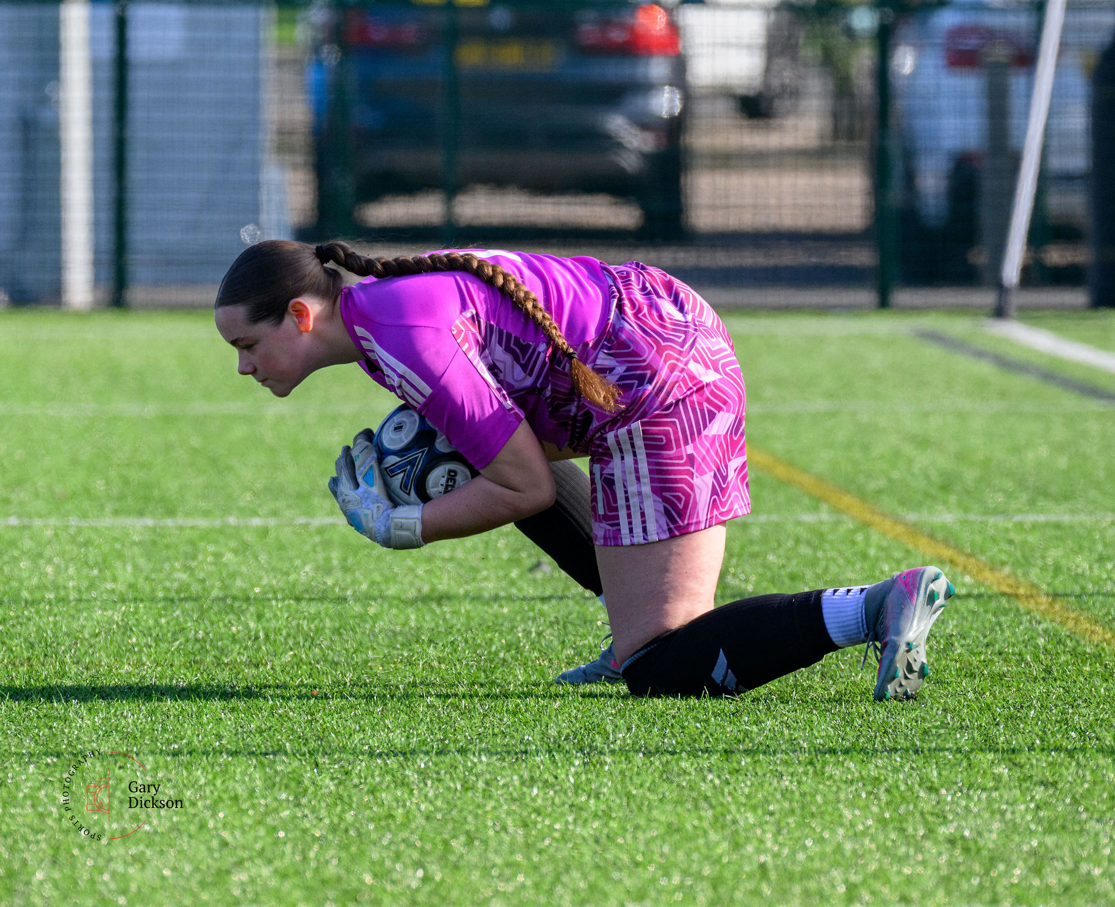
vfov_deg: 2.6
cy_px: 342
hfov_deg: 3.2
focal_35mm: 606
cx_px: 614
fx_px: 20114
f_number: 5.3
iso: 900
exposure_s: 1/2000
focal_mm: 290
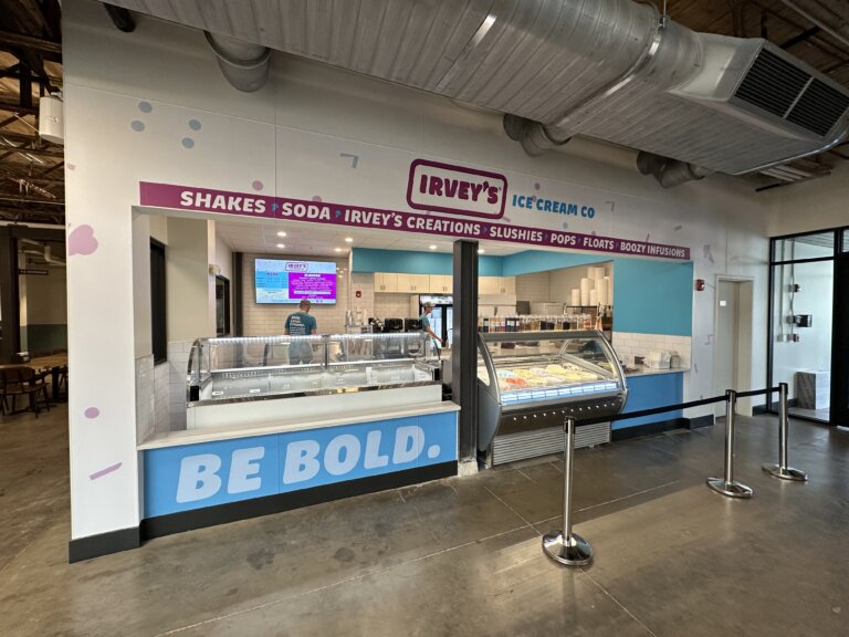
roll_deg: +0.0
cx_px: 424
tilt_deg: -1.7
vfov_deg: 85.7
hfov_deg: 102.1
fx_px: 343
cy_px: 318
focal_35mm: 14
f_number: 2.2
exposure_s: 1/120
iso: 200
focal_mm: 2.22
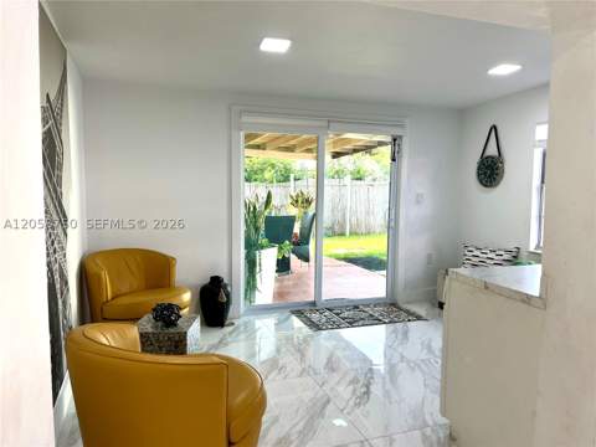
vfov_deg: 53.1
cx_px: 298
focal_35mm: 26
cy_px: 224
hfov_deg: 67.3
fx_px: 448
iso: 64
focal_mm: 5.1
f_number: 1.6
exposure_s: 1/120
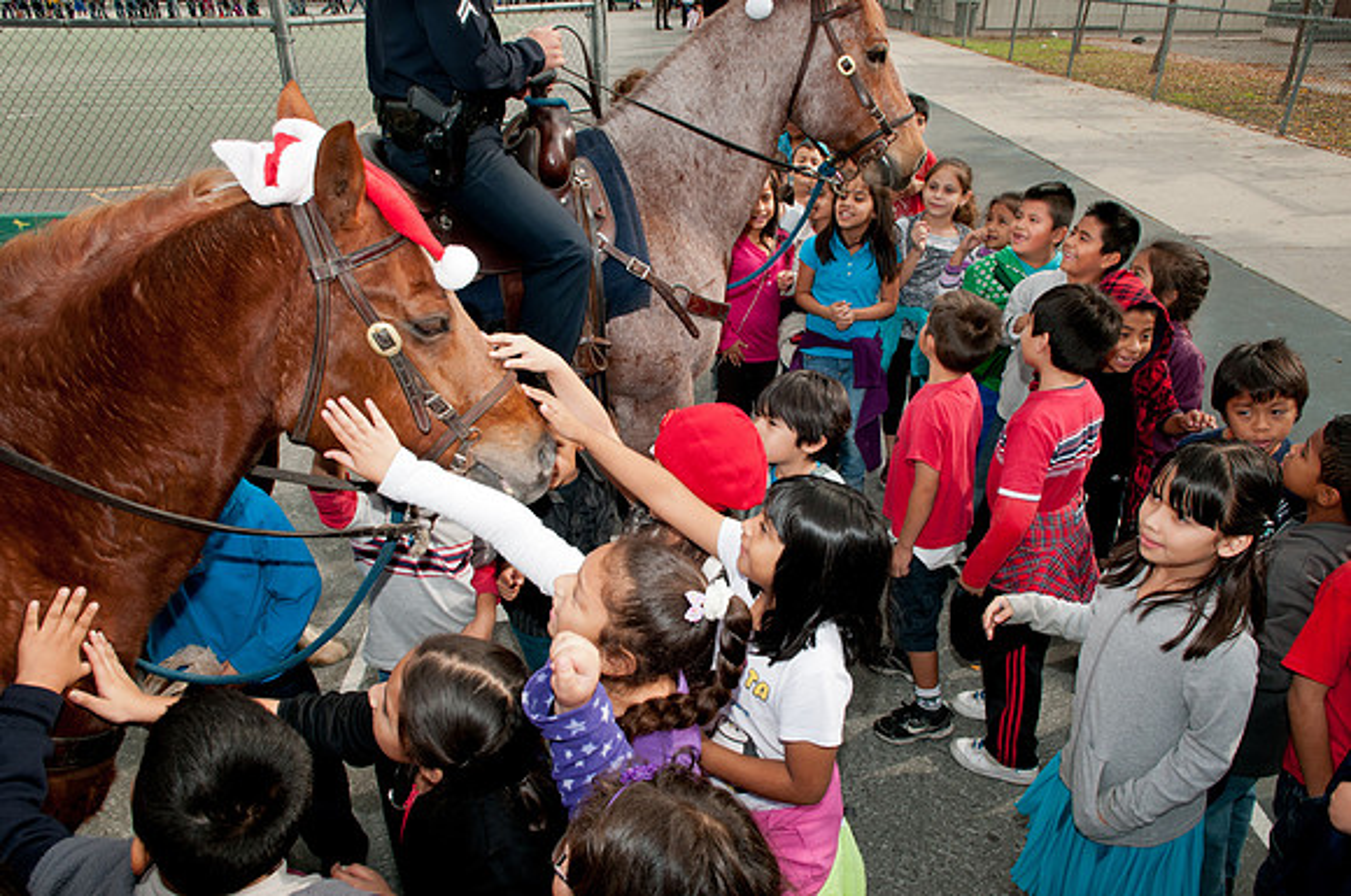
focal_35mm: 26
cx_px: 676
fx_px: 956
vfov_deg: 50.3
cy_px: 448
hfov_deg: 70.5
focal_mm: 17
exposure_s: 1/320
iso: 320
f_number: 10
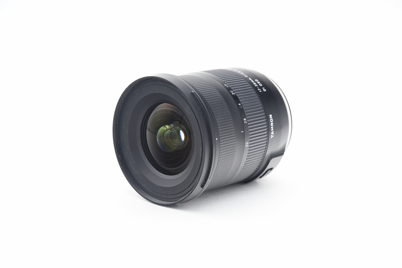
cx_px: 201
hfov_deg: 26.0
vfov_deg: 17.5
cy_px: 134
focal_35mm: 78
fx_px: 871
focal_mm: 52
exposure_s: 1/125
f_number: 6.3
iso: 1250
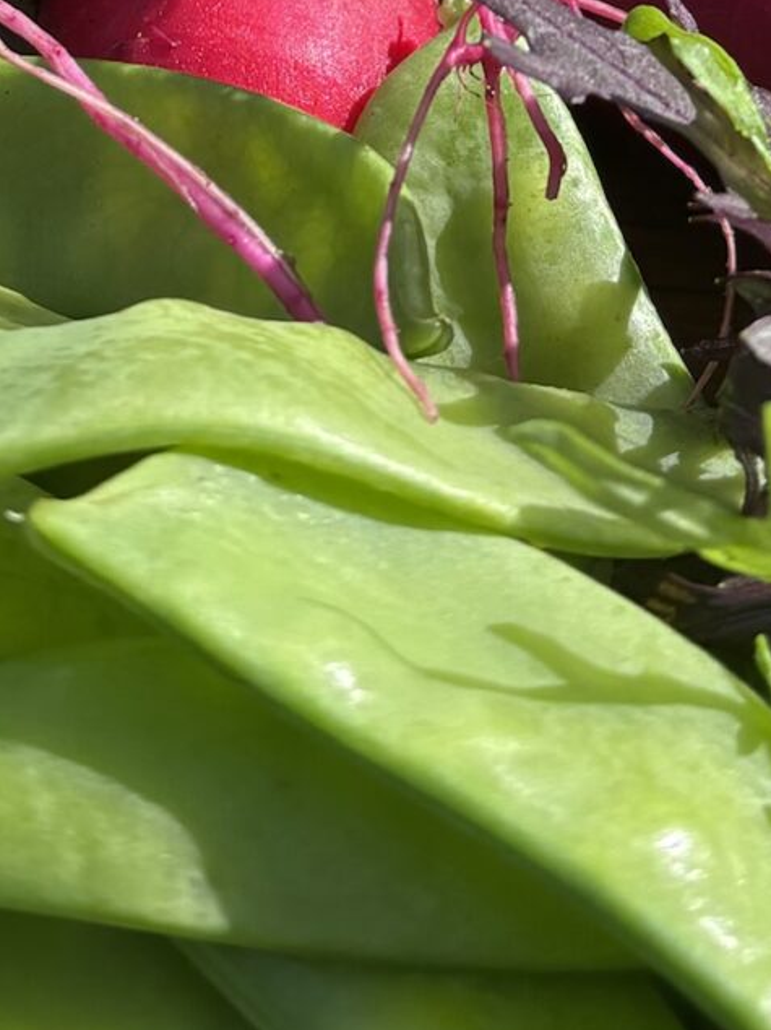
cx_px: 388
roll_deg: +0.8
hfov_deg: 14.1
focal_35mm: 105
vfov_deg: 17.1
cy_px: -483
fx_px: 3120
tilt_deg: -34.0
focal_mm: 5.96
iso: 50
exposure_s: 1/2639
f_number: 1.6
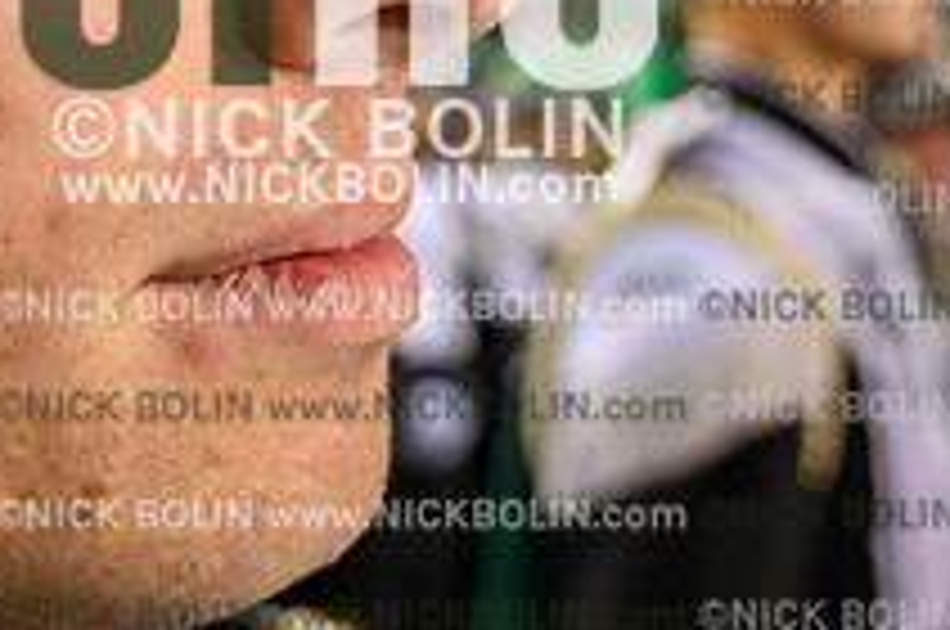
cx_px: 338
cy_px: -9
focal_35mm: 66
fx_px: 1739
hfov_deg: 30.4
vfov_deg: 19.9
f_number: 4
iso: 2000
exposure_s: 1/200
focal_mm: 24
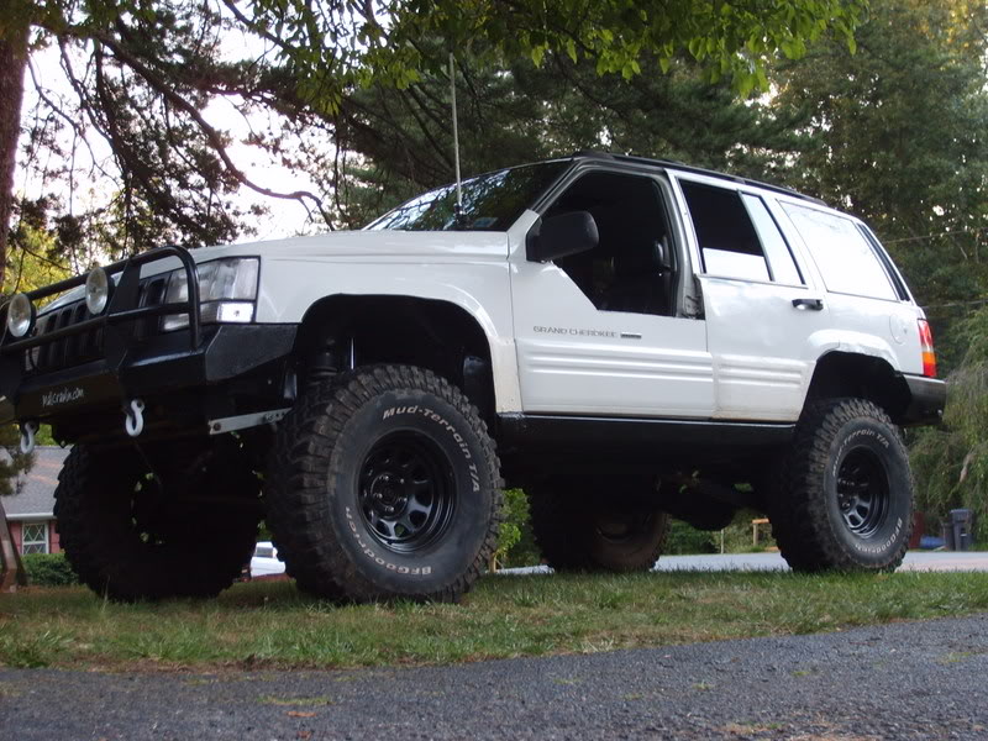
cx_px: 494
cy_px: 370
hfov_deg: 36.8
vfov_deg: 28.0
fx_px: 1484
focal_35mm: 52
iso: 63
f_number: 3.3
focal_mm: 8.7
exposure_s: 1/45
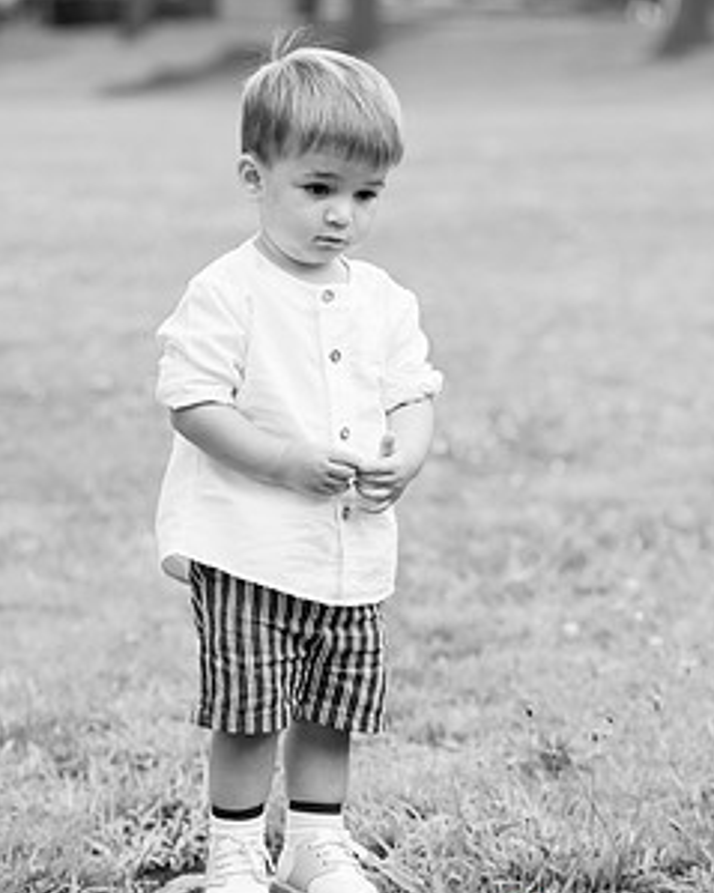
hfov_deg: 12.1
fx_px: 3356
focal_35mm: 127
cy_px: 385
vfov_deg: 15.2
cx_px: 275
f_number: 4
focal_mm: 90
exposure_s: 1/500
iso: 200
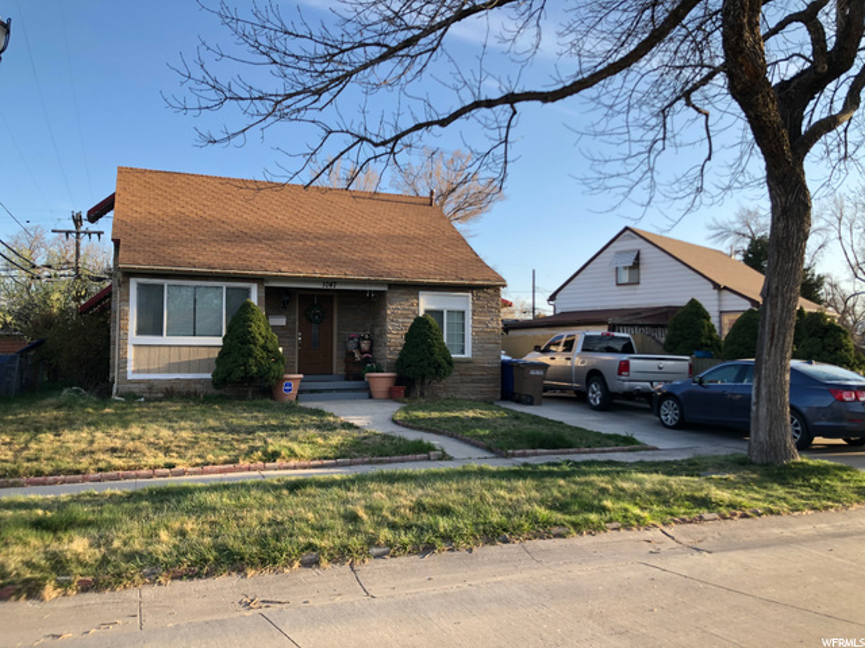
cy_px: 324
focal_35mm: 28
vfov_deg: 49.7
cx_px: 432
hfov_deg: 63.4
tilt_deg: +2.1
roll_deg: -0.8
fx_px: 700
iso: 20
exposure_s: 1/244
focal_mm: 3.99
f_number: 1.8
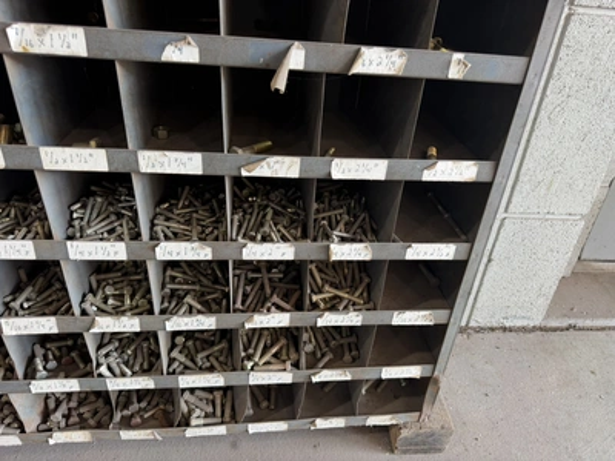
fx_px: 426
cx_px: 308
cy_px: 230
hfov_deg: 71.6
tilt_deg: -31.2
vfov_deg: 56.8
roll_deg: -4.9
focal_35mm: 24
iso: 125
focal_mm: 6.76
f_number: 1.78
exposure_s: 1/60
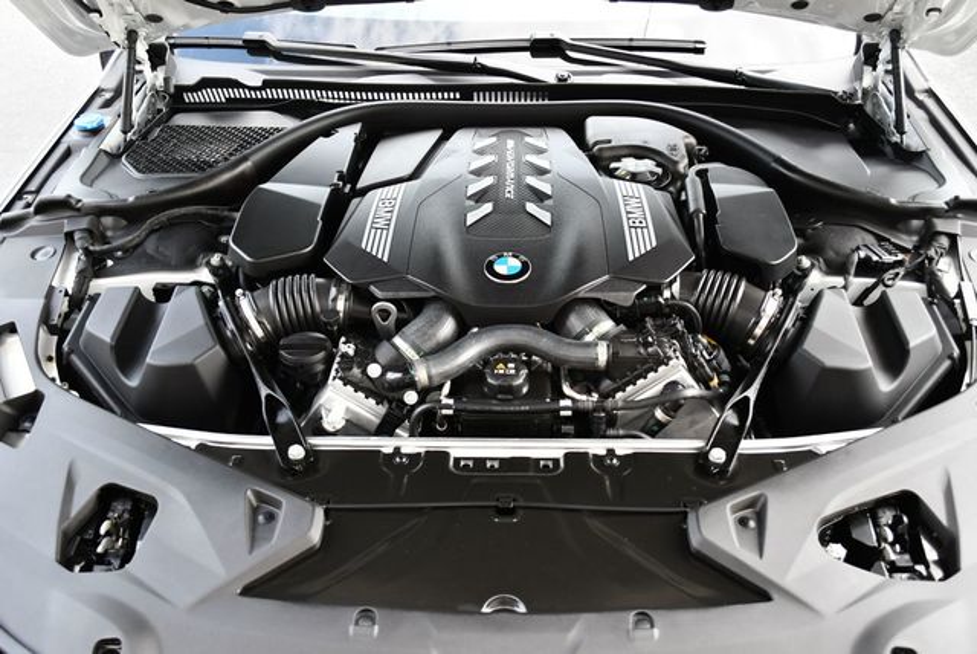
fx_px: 978
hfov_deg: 53.1
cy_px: 327
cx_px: 488
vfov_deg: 36.9
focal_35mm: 36
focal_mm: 18
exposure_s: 1/250
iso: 560
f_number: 3.5
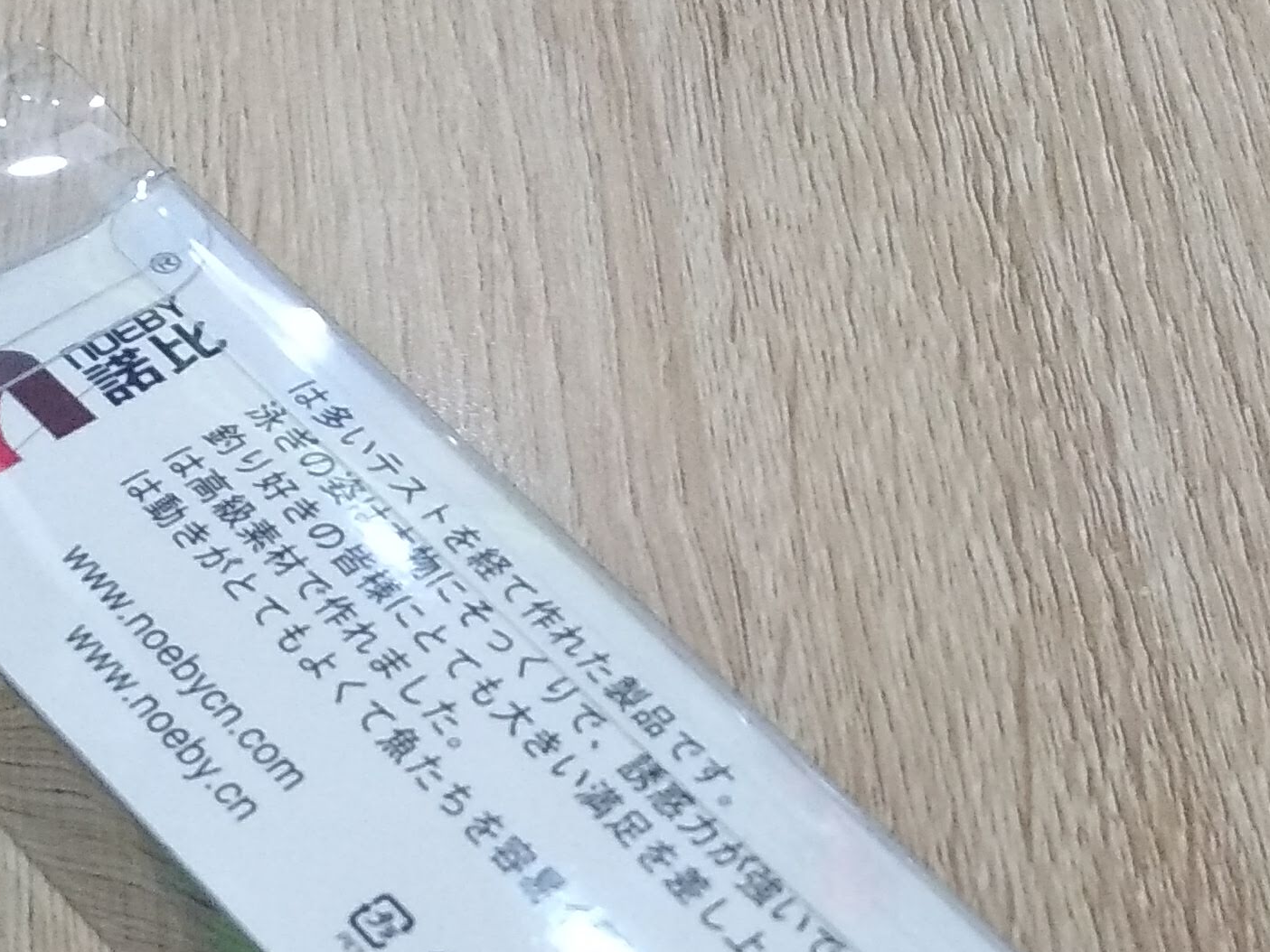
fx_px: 2715
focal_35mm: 74
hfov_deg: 26.3
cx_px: 686
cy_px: 1072
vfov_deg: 19.0
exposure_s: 1/25
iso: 640
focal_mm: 3.81
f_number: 2.2
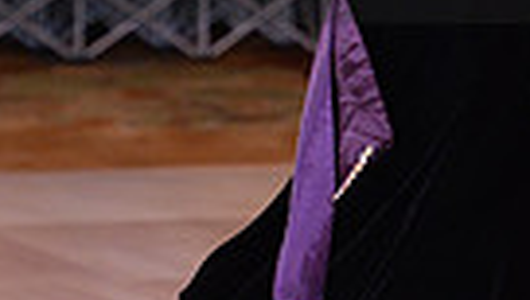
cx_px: 458
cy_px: -105
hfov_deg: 3.0
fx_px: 10022
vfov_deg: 1.7
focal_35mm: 712
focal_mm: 160
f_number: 4
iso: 2000
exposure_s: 1/250
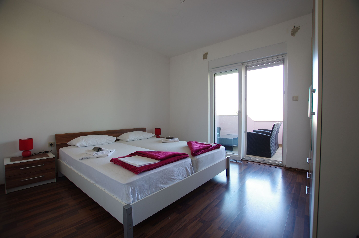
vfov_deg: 77.1
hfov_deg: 100.5
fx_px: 149
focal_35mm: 15
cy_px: 119
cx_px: 180
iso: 100
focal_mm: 10
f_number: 3.5
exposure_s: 1/25
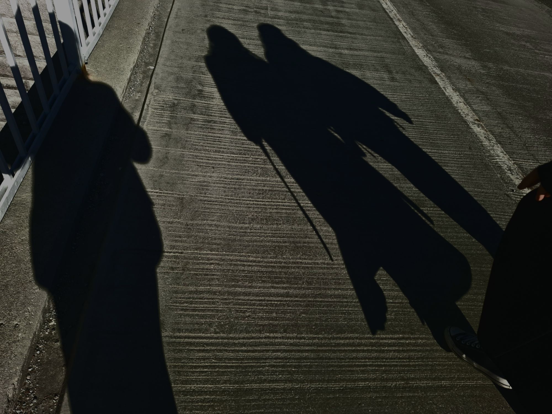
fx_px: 367
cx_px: 276
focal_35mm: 23
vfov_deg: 58.9
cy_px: 207
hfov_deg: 73.9
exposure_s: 1/1111
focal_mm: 5.54
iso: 50
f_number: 1.8
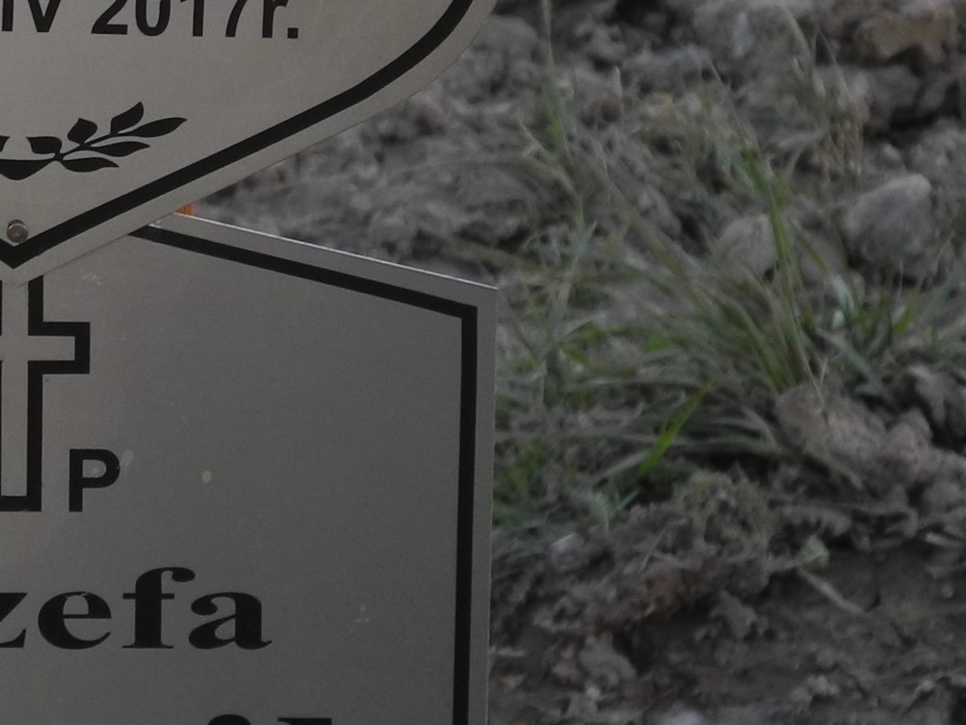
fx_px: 9044
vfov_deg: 4.6
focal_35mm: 324
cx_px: -44
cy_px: 178
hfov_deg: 6.1
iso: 100
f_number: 4.5
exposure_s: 1/50
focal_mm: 20.1
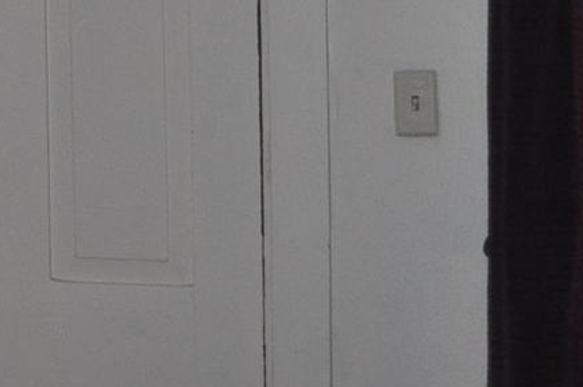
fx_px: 2071
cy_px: 0
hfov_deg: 13.1
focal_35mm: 128
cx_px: -695
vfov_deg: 10.6
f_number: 3.5
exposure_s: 1/60
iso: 800
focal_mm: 18
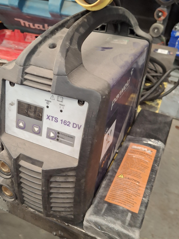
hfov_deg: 42.7
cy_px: 128
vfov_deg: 55.3
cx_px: 70
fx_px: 228
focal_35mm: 33
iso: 320
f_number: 1.8
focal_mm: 4.69
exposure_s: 1/24
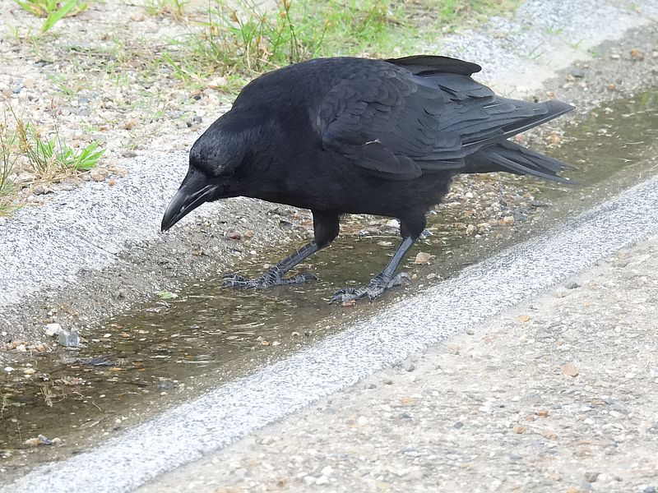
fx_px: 9504
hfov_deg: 4.0
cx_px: 329
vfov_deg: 3.0
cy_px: 246
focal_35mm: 500
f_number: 5
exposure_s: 1/1250
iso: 1600
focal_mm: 89.2
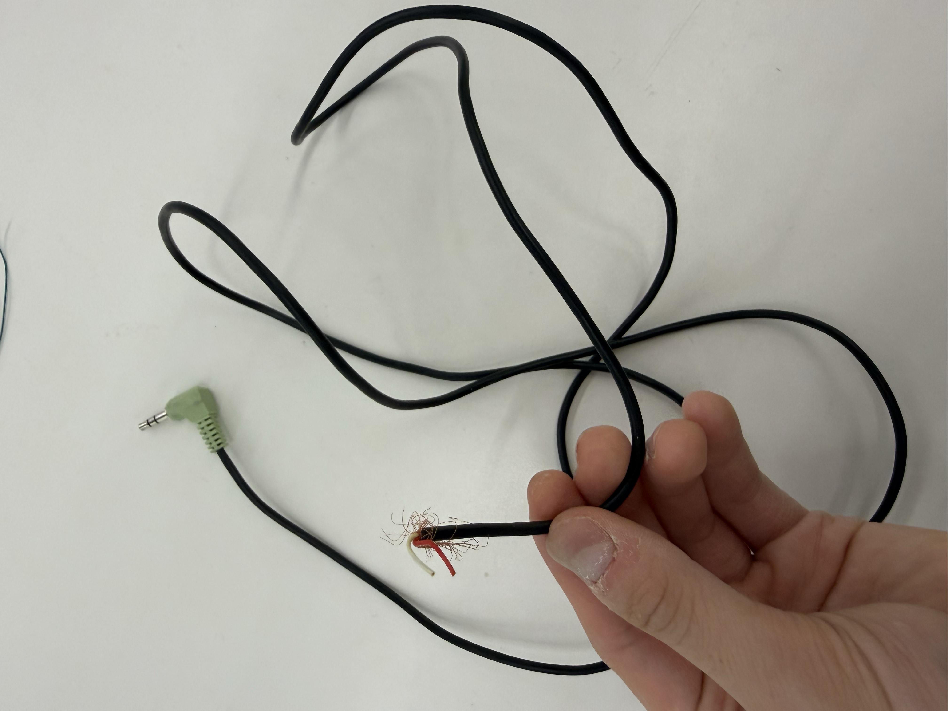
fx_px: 657
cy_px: 356
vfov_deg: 56.8
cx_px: 474
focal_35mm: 24
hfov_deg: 71.6
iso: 160
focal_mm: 2.22
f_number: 2.2
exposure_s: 1/120
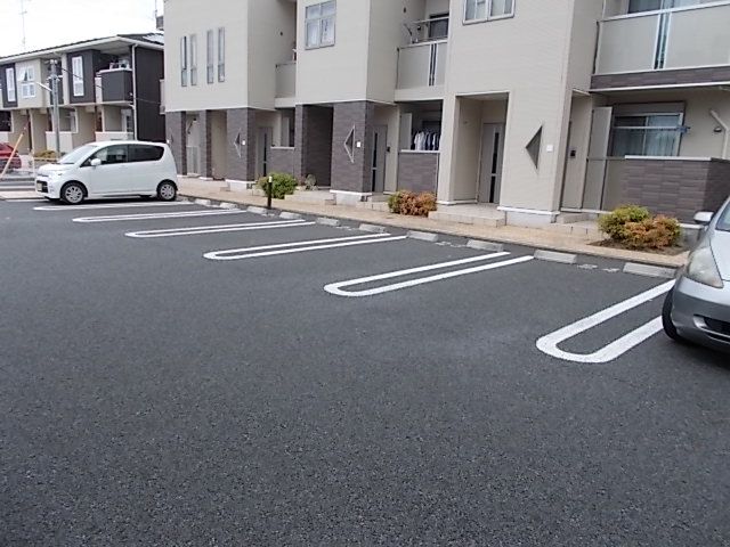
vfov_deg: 53.1
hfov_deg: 67.3
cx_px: 365
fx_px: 548
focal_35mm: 26
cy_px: 274
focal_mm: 4.6
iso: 80
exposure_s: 1/500
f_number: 3.2
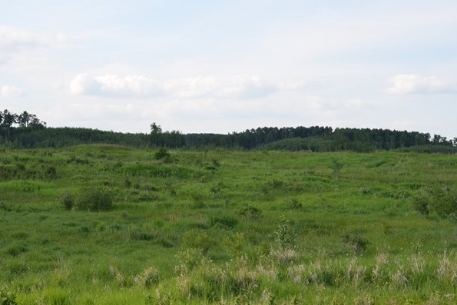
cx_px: 227
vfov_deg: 18.0
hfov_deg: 26.6
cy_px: 152
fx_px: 965
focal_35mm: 76
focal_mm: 50
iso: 180
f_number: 8
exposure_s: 1/250
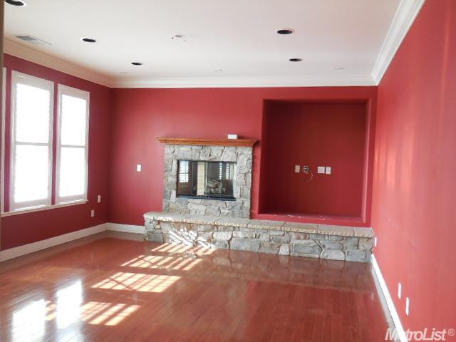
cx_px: 228
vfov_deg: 46.8
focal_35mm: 30
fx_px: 395
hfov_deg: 60.0
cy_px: 171
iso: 320
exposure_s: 1/30
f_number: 3.2
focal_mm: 5.3
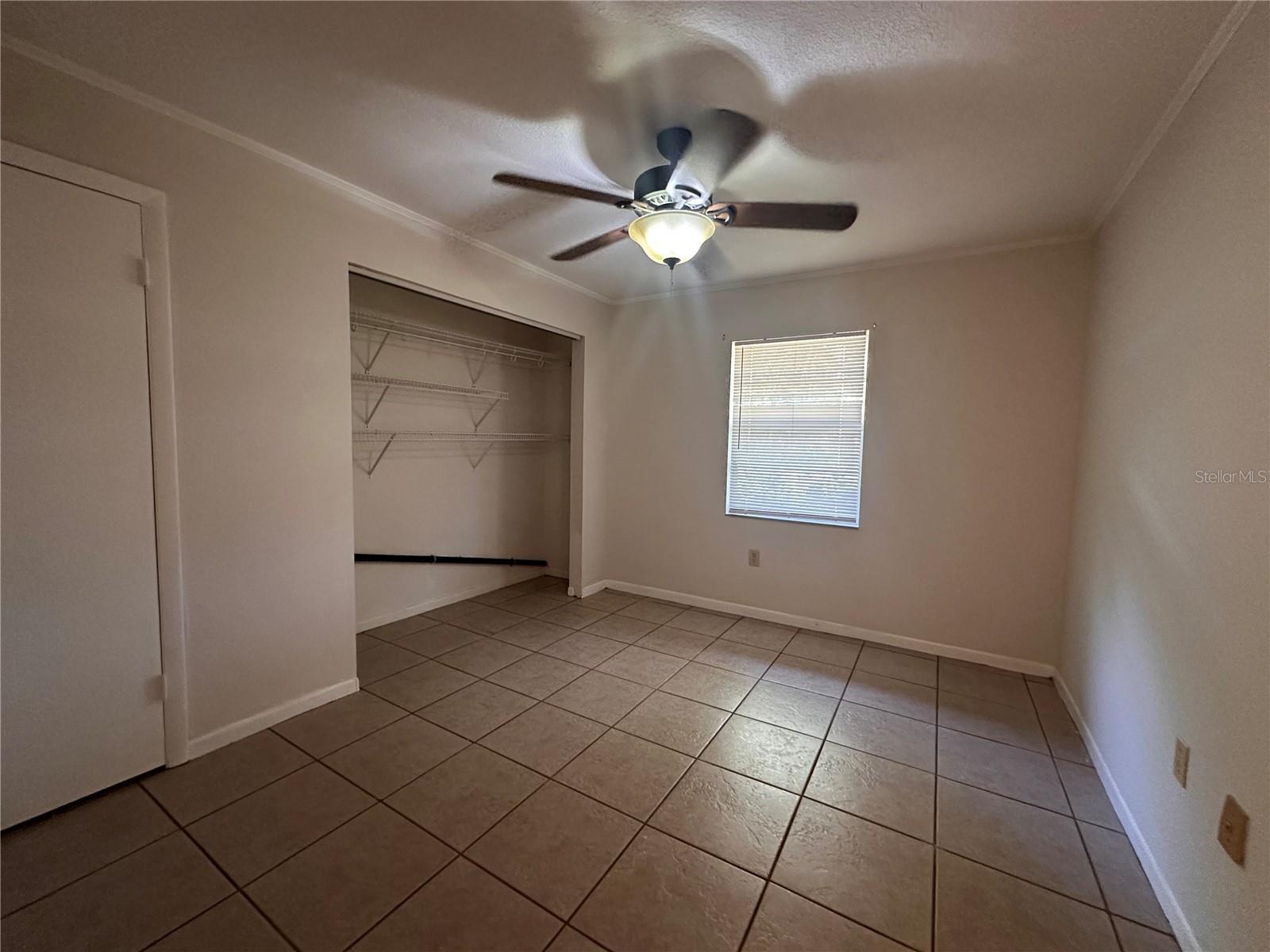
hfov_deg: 102.1
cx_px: 635
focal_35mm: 14
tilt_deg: -3.5
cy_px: 476
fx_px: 514
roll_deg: -1.6
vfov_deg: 85.7
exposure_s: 1/60
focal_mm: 2.22
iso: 500
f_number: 2.2
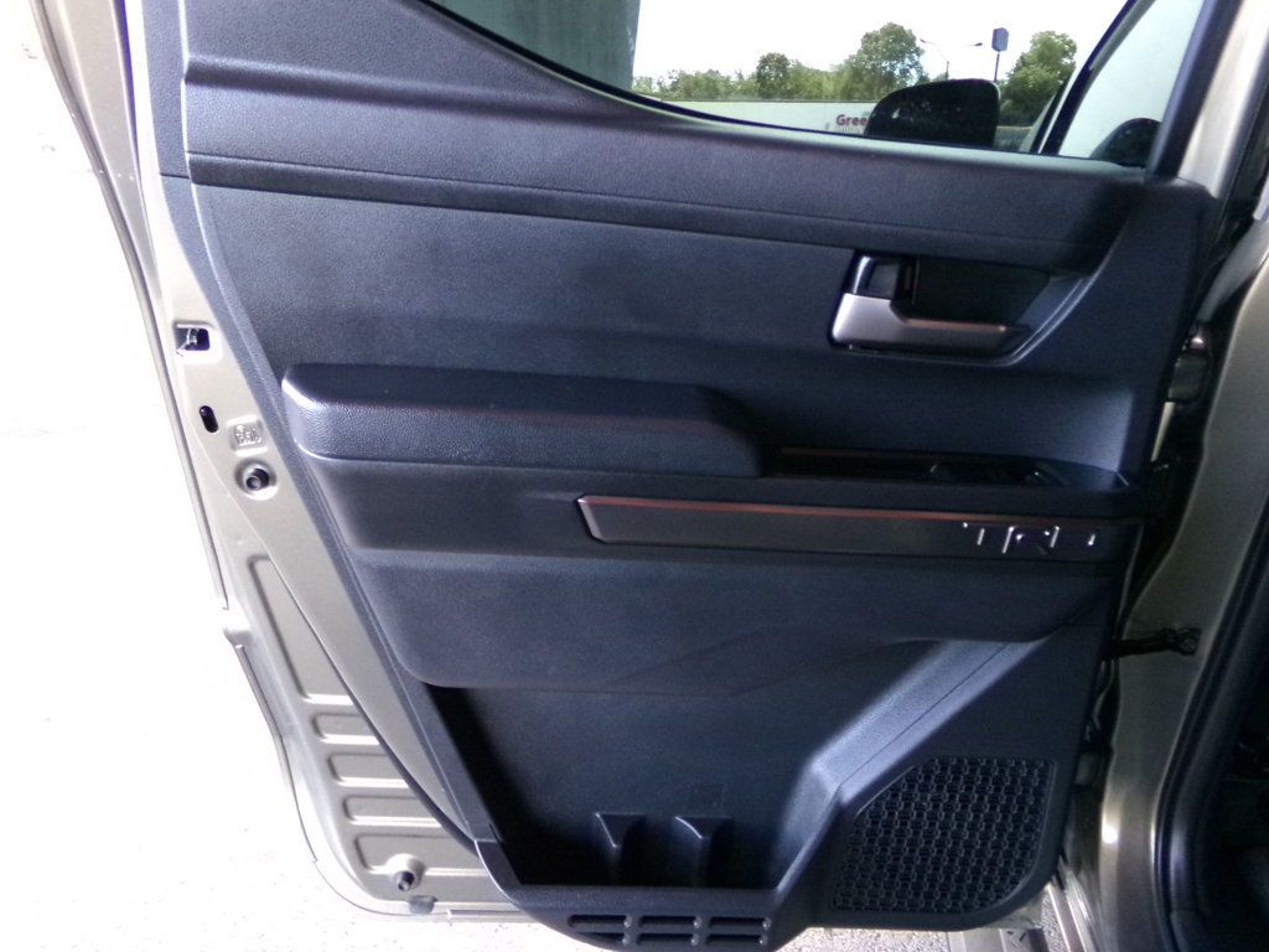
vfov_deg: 56.8
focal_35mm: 24
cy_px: 476
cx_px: 634
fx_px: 880
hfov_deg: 71.6
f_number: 3.7
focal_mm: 4.3
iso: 800
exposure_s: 1/60
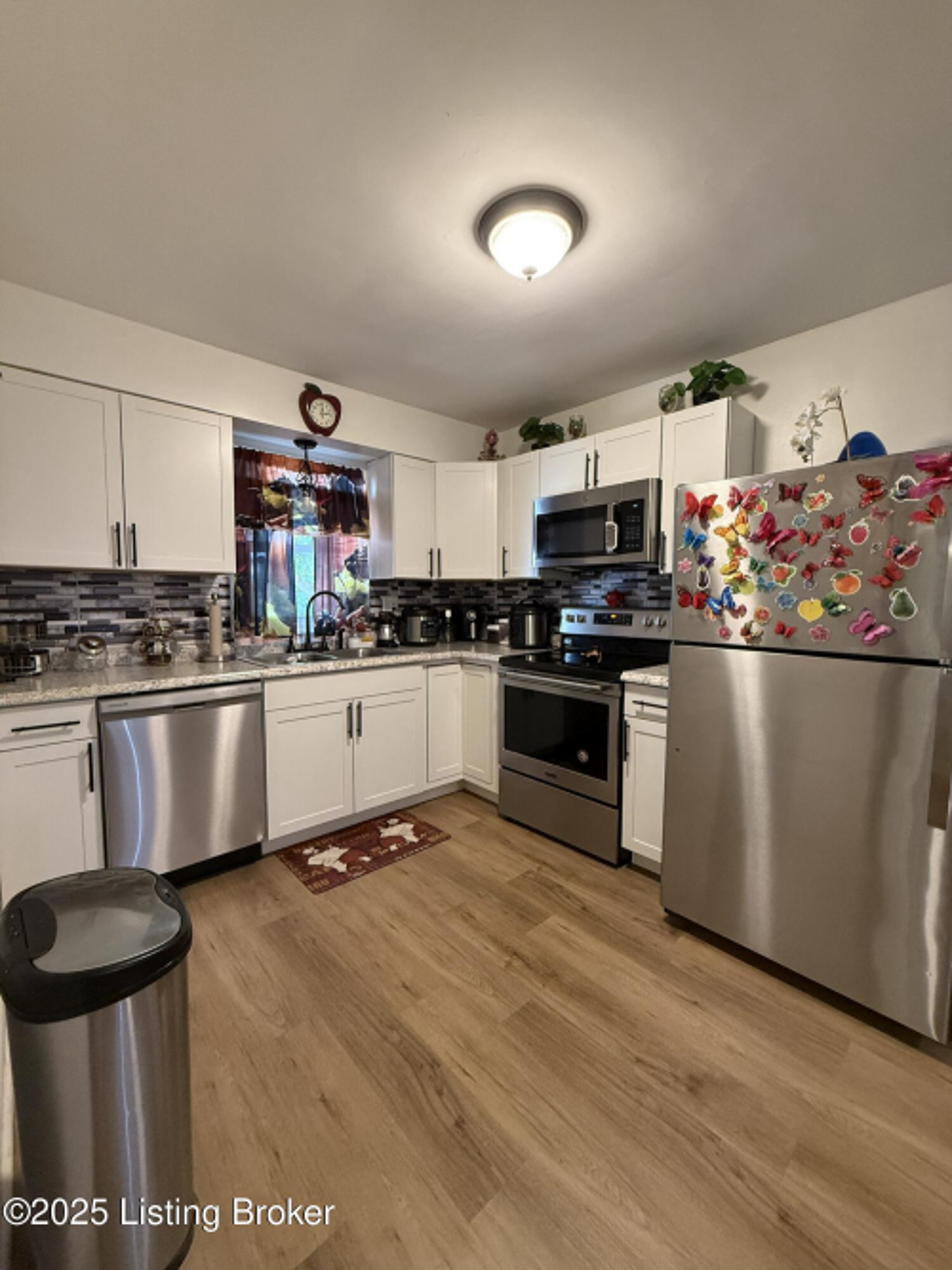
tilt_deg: -3.5
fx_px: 514
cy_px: 635
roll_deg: -0.3
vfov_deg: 102.1
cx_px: 476
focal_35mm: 14
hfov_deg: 85.7
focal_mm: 2.22
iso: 400
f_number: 2.2
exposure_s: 1/60
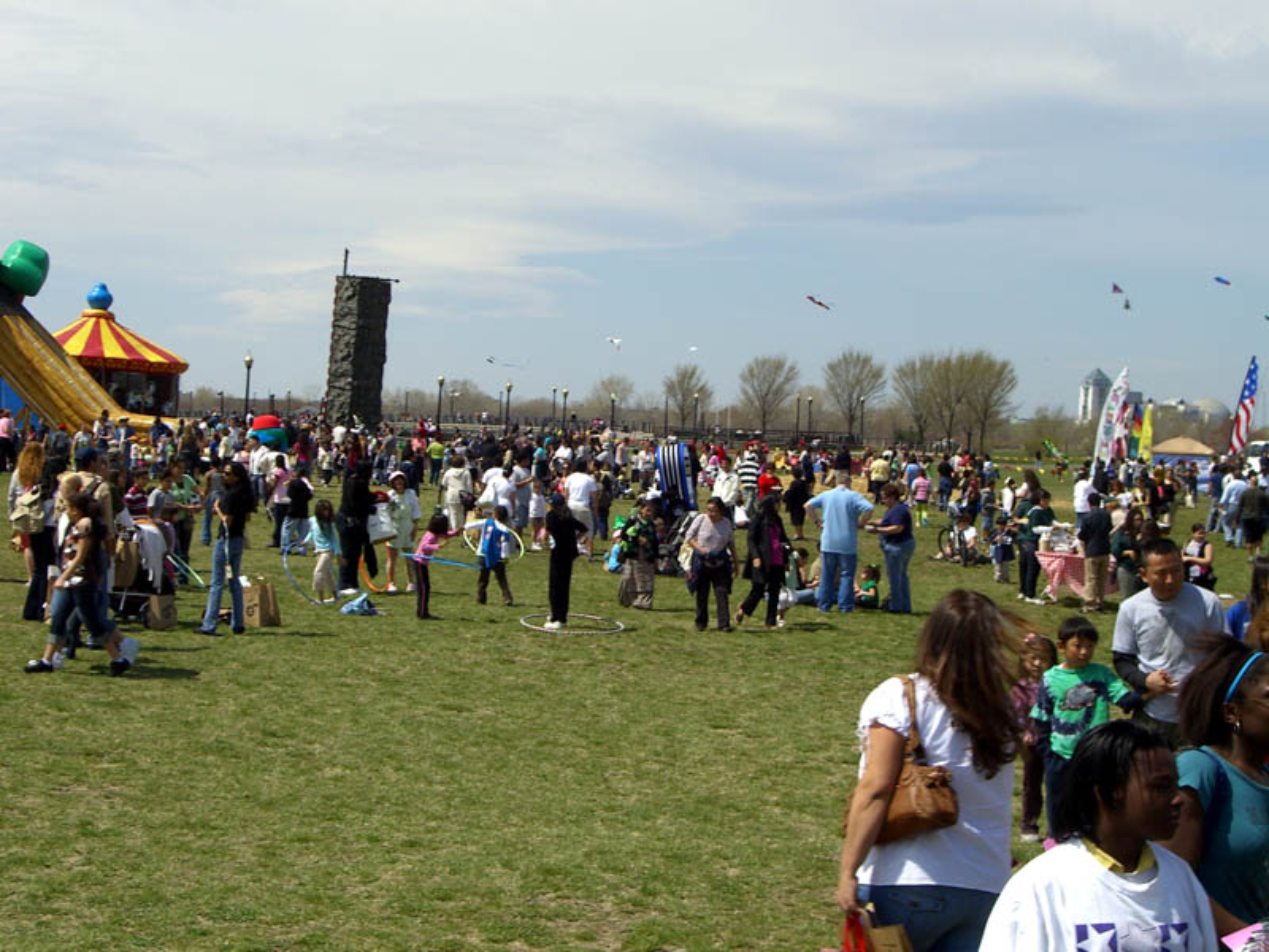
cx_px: 634
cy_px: 476
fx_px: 2493
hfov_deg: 28.6
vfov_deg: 21.6
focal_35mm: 68
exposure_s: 1/160
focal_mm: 14.2
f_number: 11.2
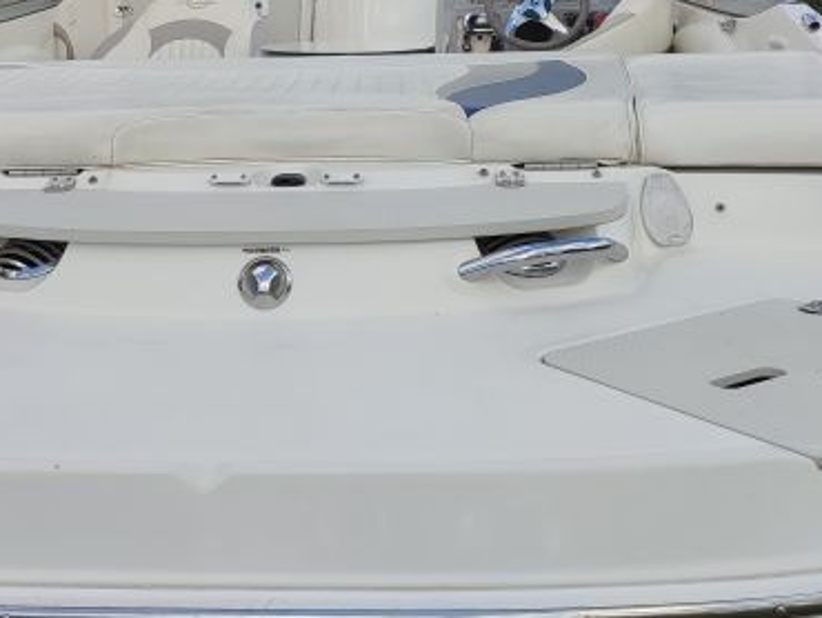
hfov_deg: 35.3
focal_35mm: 54
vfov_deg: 26.4
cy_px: 93
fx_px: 1283
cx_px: 311
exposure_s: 1/340
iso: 50
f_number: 1.9
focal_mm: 6.04
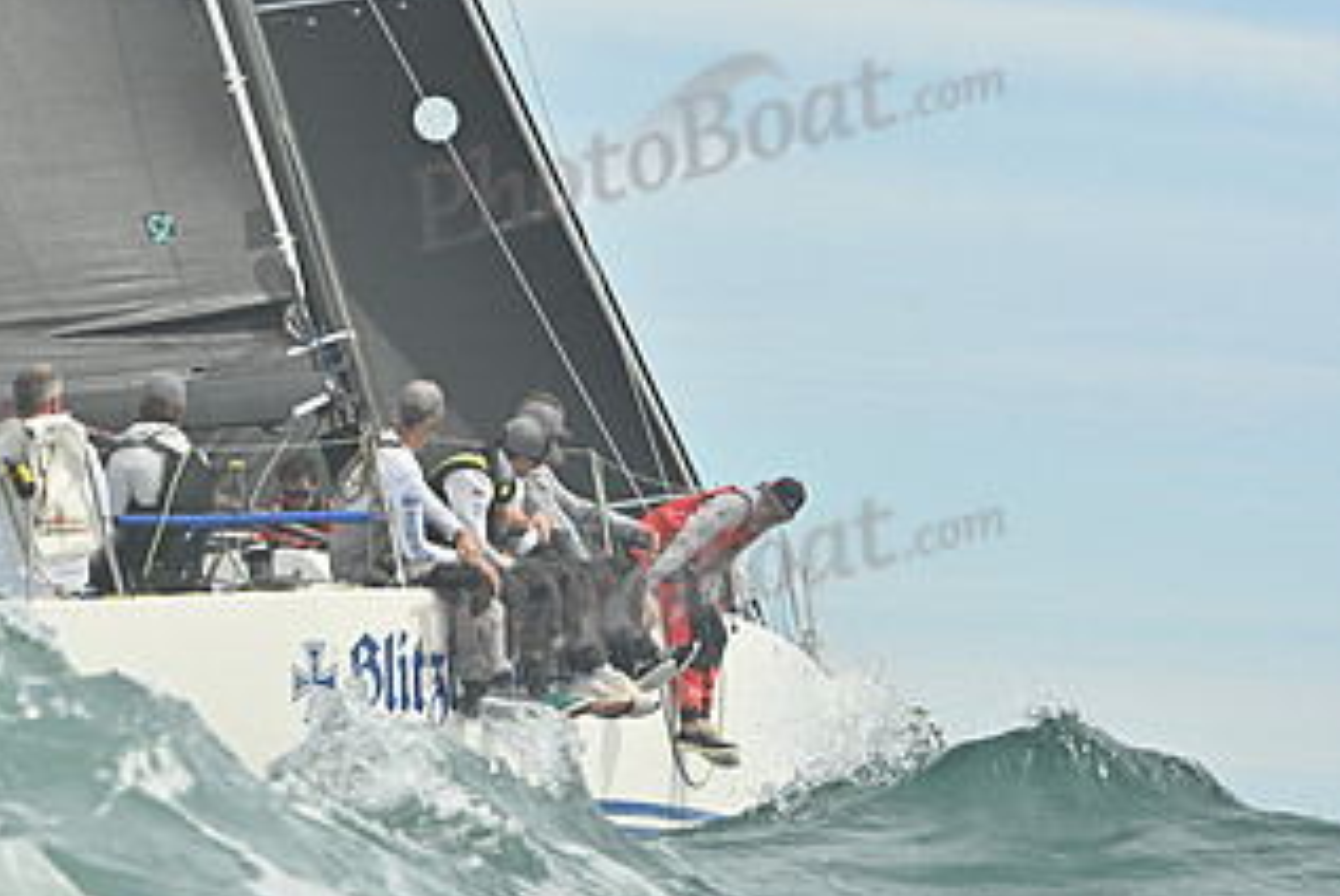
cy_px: 421
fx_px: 7488
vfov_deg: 6.8
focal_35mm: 201
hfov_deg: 10.2
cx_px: 194
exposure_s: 1/1250
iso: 320
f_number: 10
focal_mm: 110
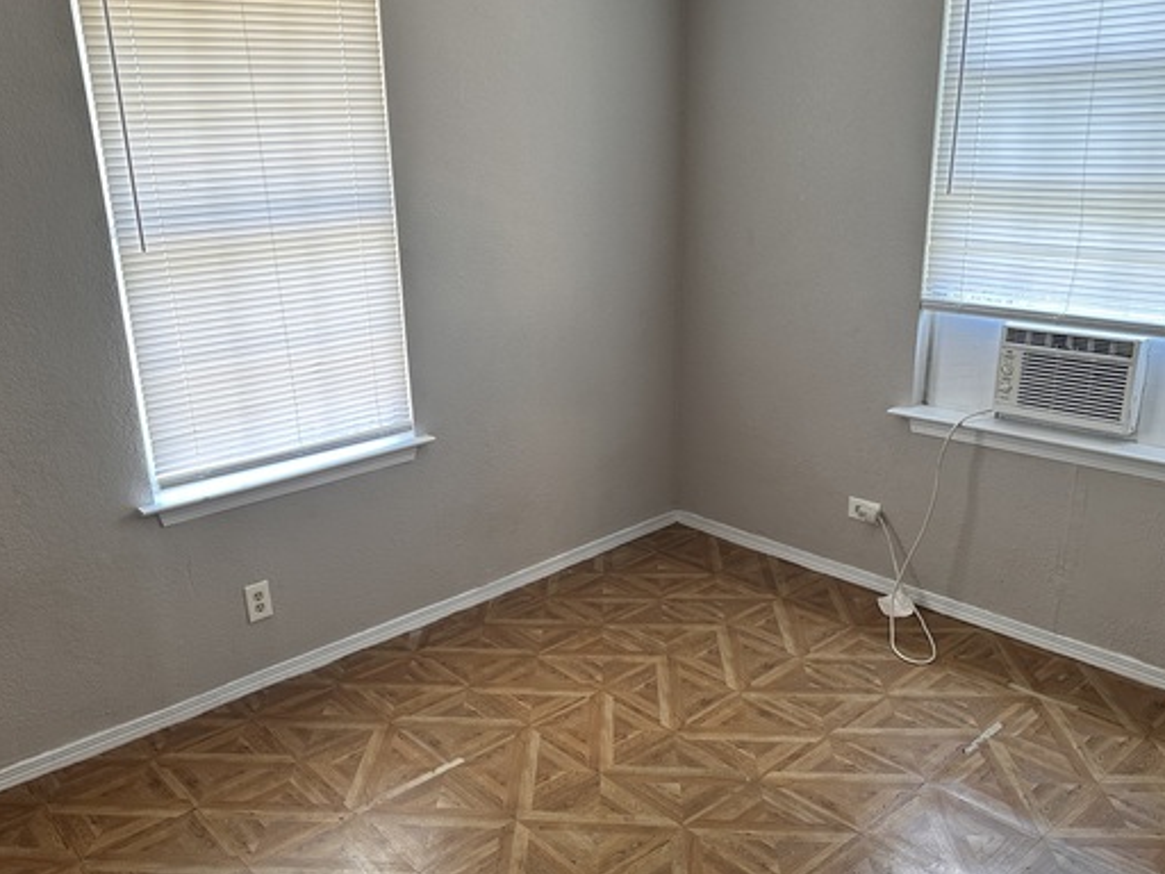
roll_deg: +2.8
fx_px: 1010
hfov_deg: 59.6
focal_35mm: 30
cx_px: 485
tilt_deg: -18.8
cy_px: 492
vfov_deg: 46.7
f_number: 1.78
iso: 160
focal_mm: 6.86
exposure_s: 1/60
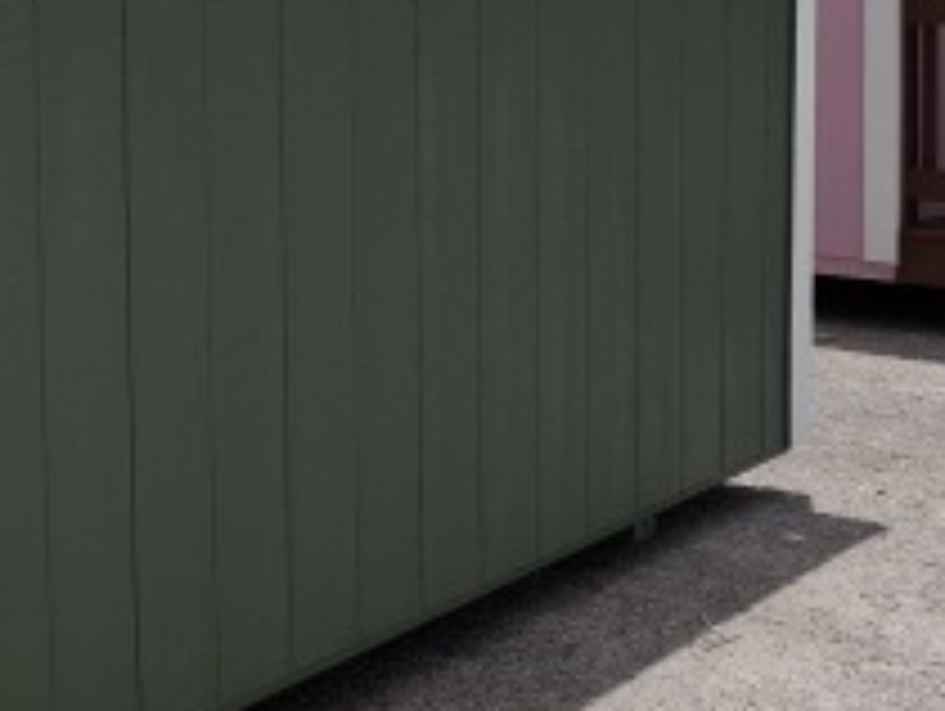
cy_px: 76
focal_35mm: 70
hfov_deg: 23.7
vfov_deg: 20.6
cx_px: -351
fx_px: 1913
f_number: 1.8
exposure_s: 1/3559
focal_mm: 5.54
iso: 50
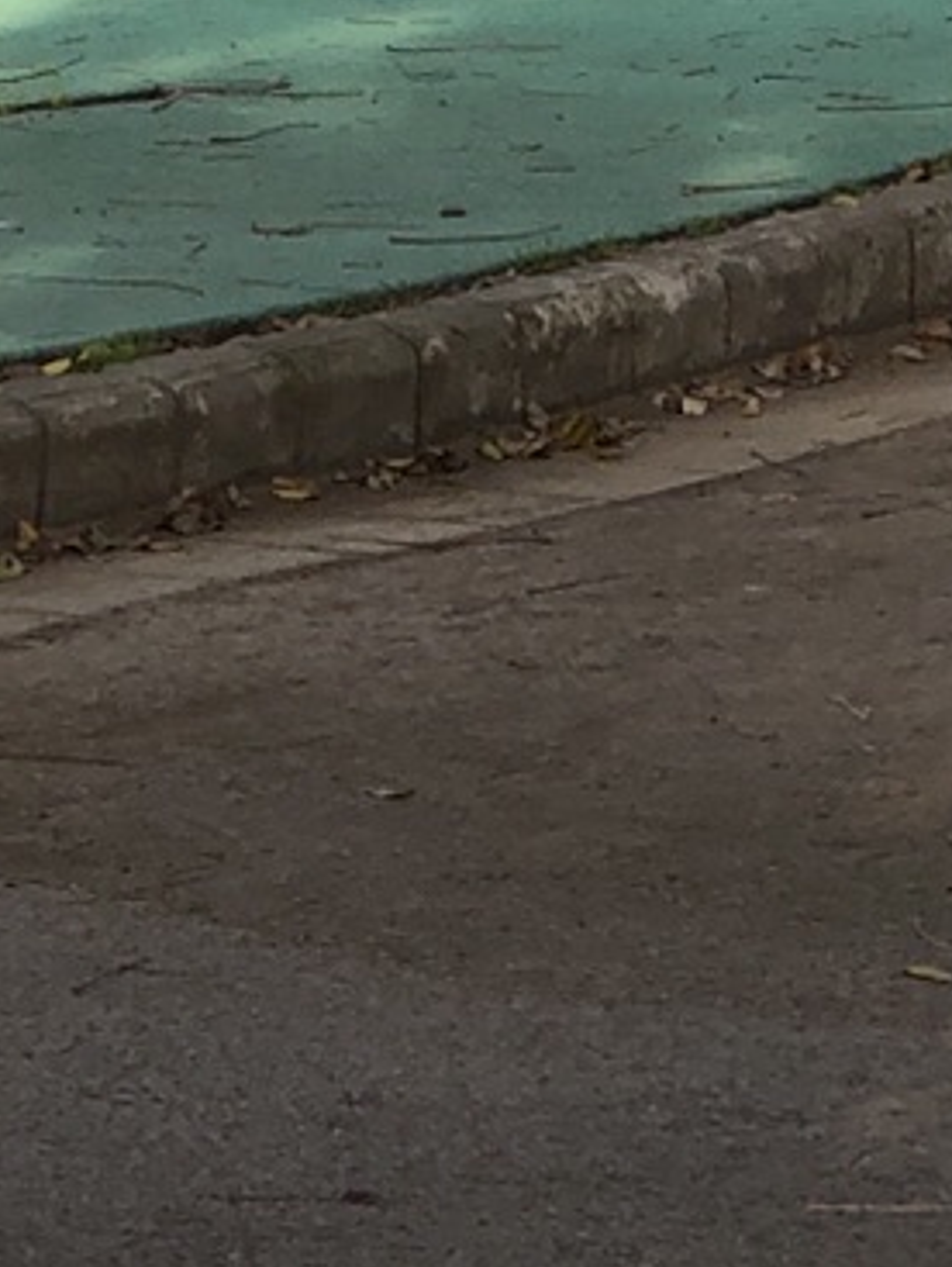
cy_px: -1688
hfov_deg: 5.2
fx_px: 10359
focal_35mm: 283
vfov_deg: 6.7
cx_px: -148
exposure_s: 1/250
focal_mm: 6
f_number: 2.4
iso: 16
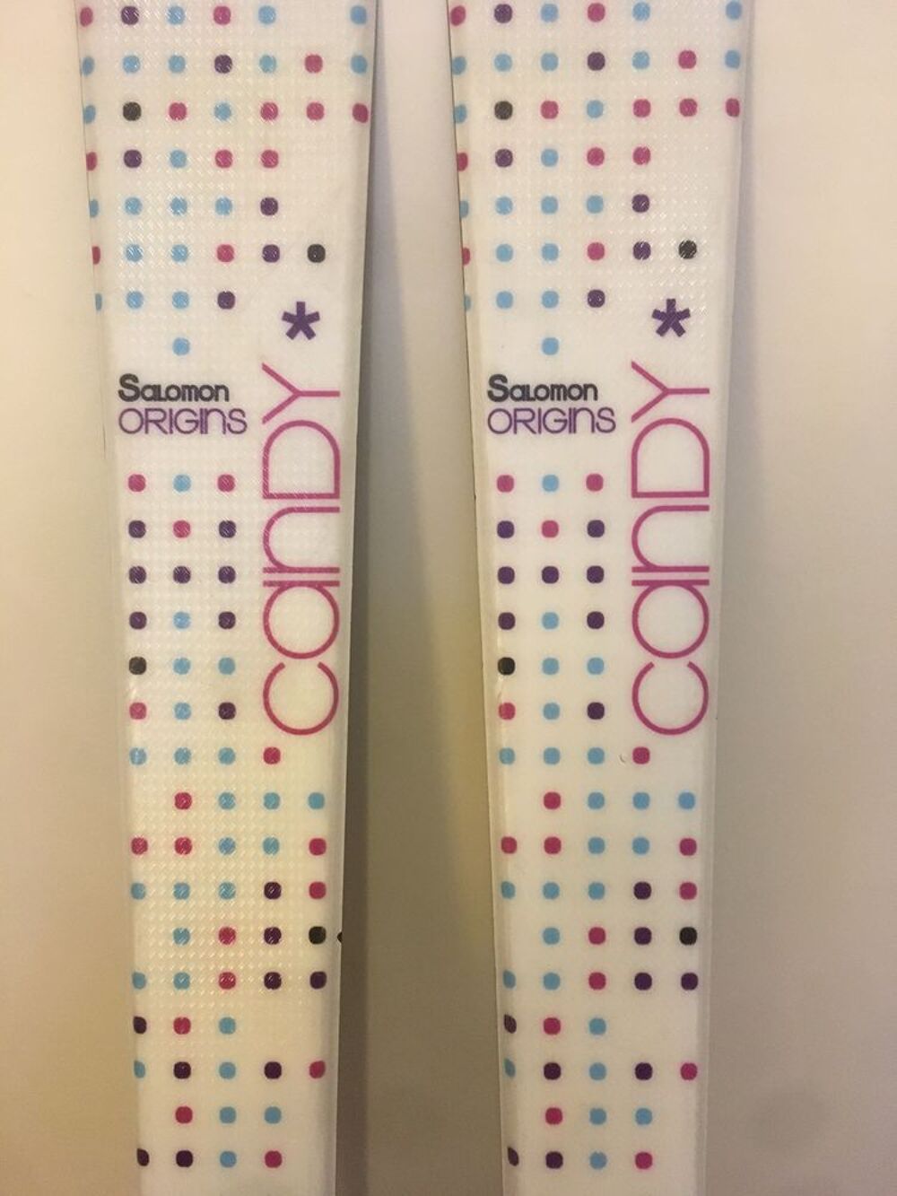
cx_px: 448
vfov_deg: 61.7
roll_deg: -0.1
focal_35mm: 29
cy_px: 598
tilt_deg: -16.8
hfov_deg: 48.2
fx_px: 1002
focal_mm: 4.15
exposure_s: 1/25
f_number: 2.2
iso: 200
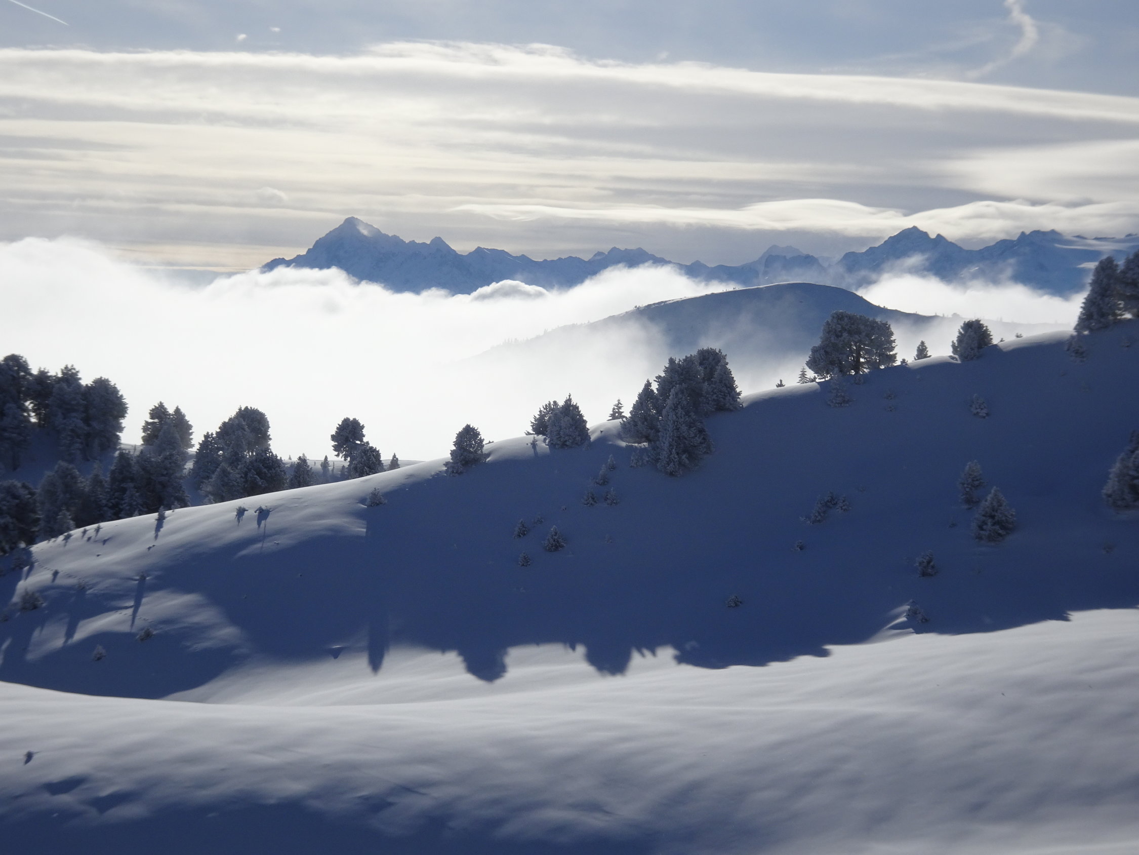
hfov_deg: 22.3
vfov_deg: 16.8
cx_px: 570
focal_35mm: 88
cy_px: 428
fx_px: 2896
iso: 80
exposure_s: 1/2000
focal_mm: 14.99
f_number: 5
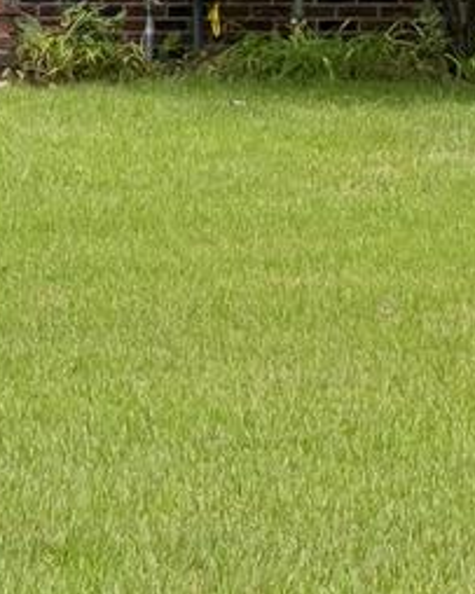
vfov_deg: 10.1
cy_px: -463
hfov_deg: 8.4
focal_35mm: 181
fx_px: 3183
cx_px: -222
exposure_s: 1/220
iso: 250
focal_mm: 22.9
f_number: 8
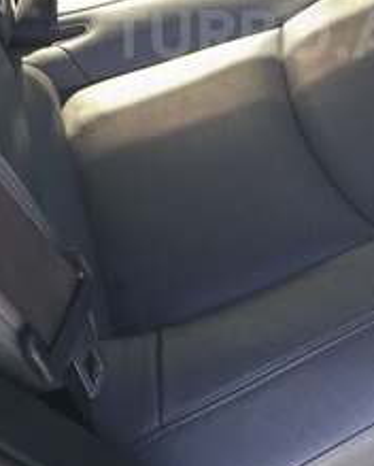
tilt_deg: -39.2
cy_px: 34
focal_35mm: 64
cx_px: 274
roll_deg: -15.4
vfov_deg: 28.2
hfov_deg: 23.7
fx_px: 883
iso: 32
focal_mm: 4.15
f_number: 2.2
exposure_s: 1/100
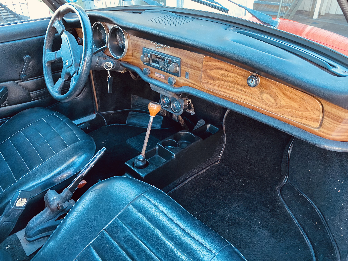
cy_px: 130
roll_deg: -1.2
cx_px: 174
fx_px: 261
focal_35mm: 26
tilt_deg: -31.0
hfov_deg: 67.3
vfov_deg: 53.1
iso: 200
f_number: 1.8
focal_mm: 4.25
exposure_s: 1/60
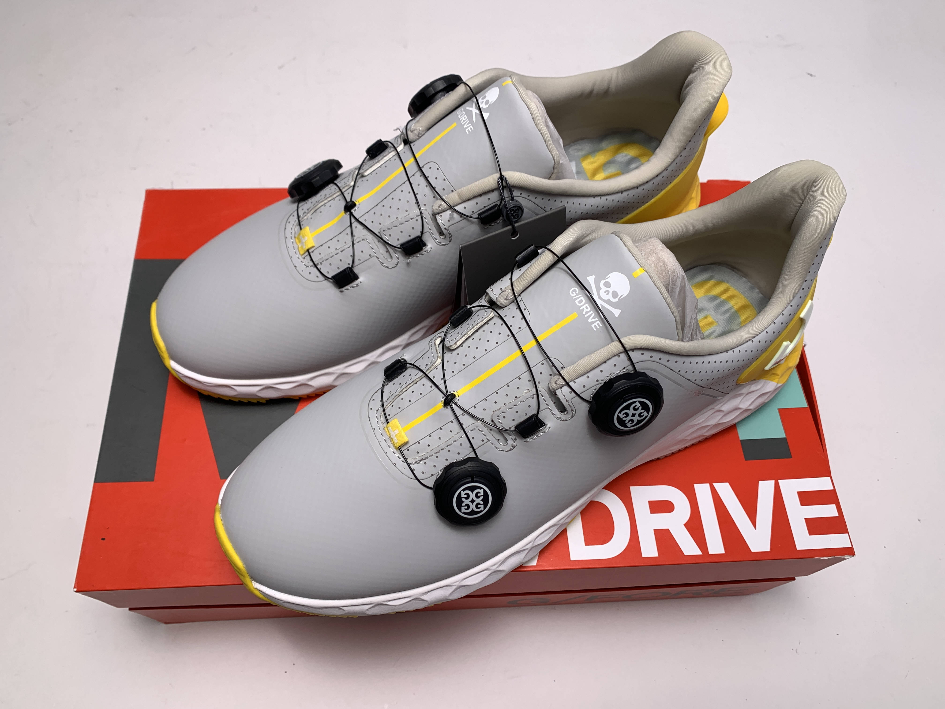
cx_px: 472
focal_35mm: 26
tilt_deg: -63.1
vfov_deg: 53.1
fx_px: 710
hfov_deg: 67.3
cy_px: 354
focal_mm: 4.25
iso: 25
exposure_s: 1/364
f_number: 1.8
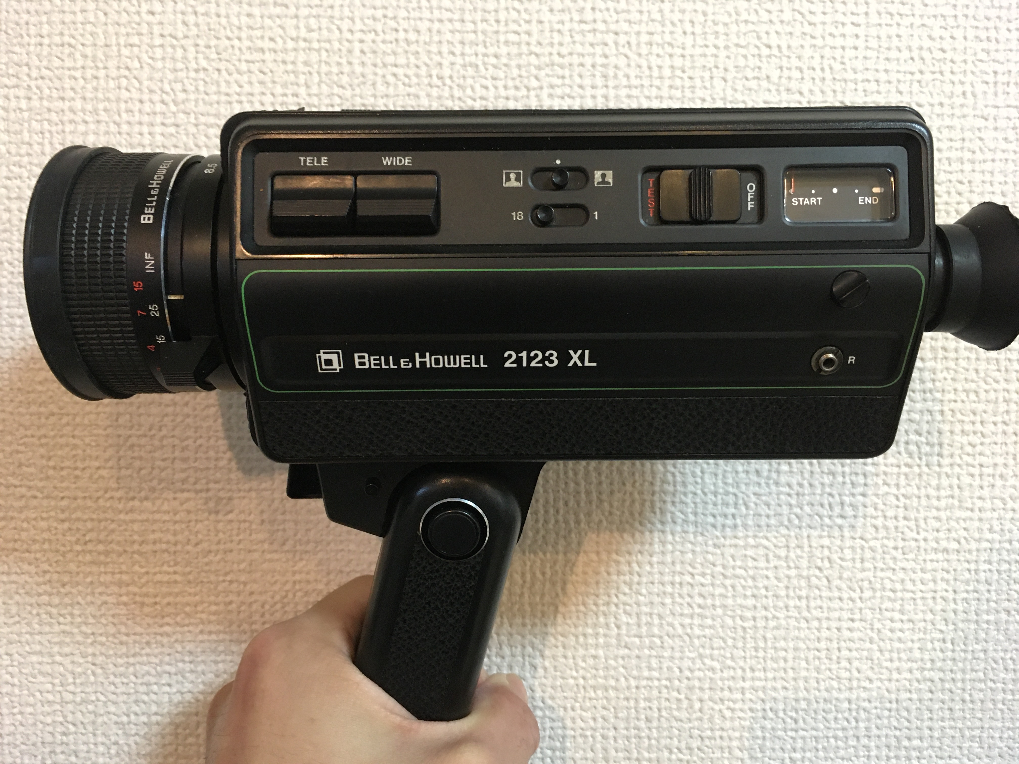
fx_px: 854
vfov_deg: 48.2
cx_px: 510
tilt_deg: -3.3
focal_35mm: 29
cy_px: 382
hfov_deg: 61.7
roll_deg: +0.7
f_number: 2.2
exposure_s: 1/24
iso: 200
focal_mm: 4.15
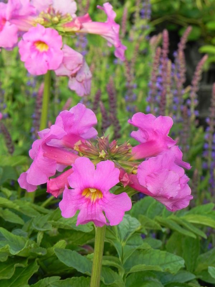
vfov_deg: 12.2
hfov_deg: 9.2
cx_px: 108
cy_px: 144
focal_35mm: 162
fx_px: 1342
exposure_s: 1/320
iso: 160
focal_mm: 28.8
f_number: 5
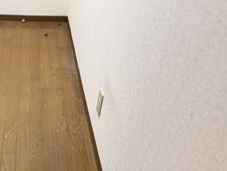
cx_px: -3
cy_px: 136
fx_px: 354
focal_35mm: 54
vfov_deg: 26.5
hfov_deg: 32.5
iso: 320
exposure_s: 1/60
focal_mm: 6.76
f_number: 1.78
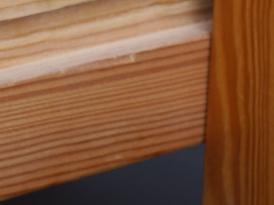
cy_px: 1
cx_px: -132
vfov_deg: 5.0
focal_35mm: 299
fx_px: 2366
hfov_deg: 6.5
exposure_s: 1/40
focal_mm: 33
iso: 100
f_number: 5.4
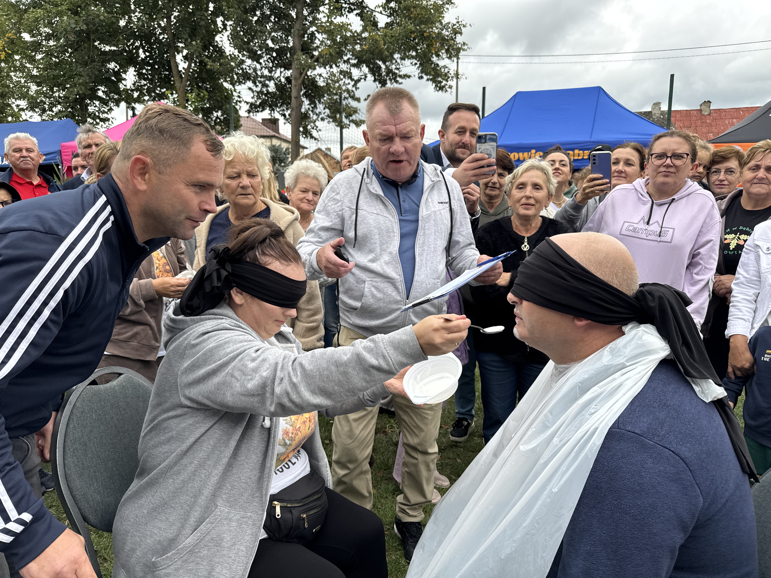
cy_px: 289
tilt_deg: -9.0
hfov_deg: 71.6
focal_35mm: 24
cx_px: 386
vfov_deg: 56.8
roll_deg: -1.0
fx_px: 535
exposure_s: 1/822
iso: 80
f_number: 1.78
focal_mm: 6.76
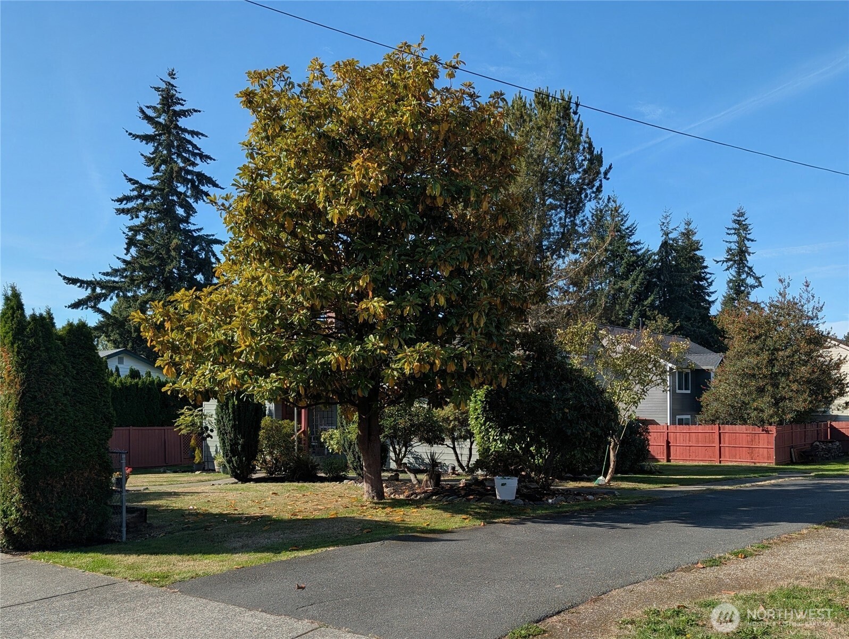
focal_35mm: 24
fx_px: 589
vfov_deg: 56.9
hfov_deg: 71.5
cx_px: 424
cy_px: 320
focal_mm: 6.9
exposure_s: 1/840
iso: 21
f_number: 1.68
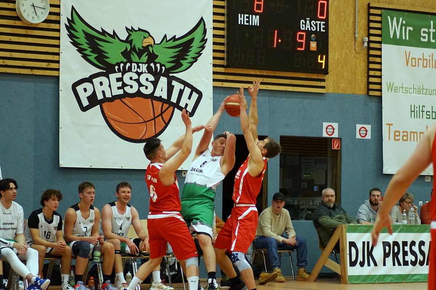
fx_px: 1635
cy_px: 145
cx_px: 218
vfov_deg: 10.2
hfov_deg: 15.2
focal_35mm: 135
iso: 3200
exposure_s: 1/200
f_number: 4
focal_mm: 90
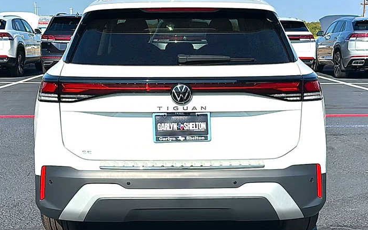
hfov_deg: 41.8
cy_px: 119
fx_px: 481
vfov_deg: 26.9
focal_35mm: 48
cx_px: 183
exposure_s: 1/10989
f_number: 1.78
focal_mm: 6.86
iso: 80
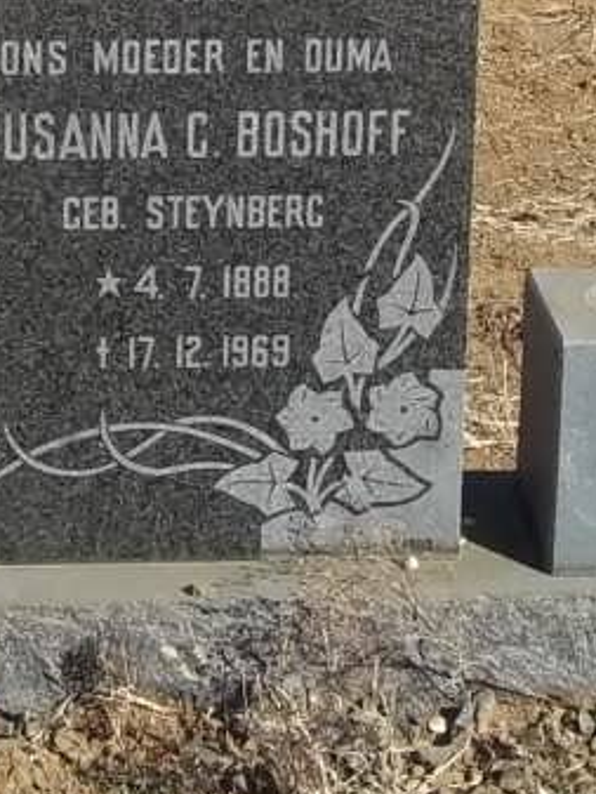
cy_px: -188
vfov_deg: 16.5
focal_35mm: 114
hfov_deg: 13.0
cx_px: 137
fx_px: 2615
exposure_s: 1/500
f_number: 5.5
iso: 80
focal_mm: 5.7
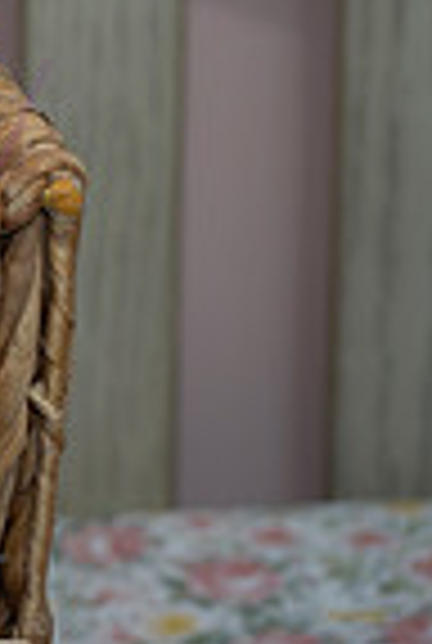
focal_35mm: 228
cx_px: -882
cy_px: -244
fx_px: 4084
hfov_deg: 5.6
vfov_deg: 8.8
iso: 800
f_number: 4
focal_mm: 54
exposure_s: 1/320
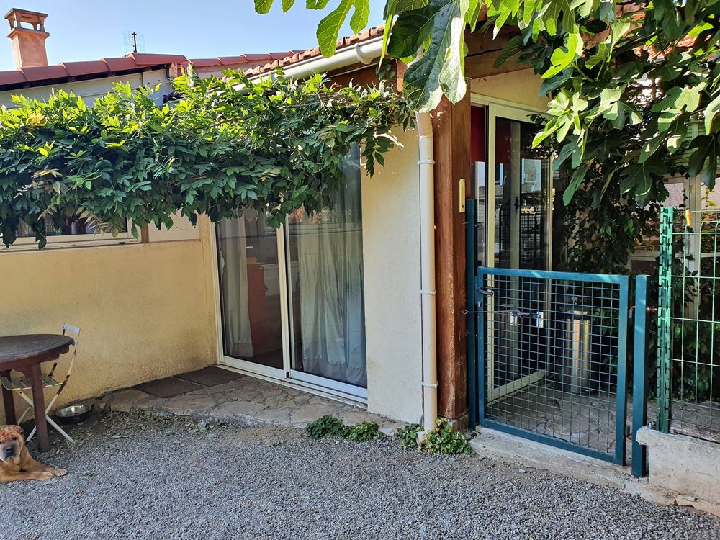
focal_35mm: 26
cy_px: 270
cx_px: 360
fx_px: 541
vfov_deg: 53.1
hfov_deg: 67.3
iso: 50
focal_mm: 4.32
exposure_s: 1/256
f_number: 2.4
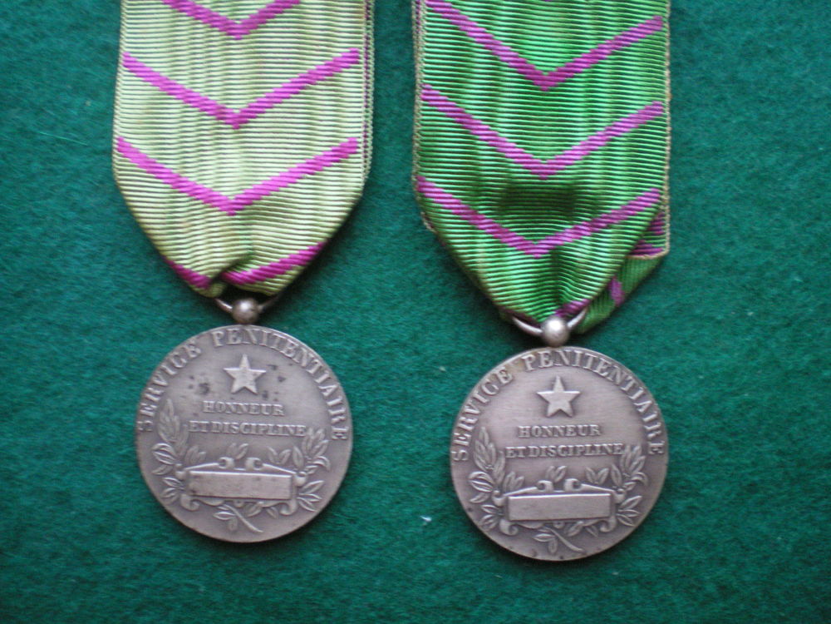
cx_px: 416
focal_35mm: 38
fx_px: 912
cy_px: 312
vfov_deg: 37.7
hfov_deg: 49.0
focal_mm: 6.3
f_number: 3.1
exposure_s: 1/25
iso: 400
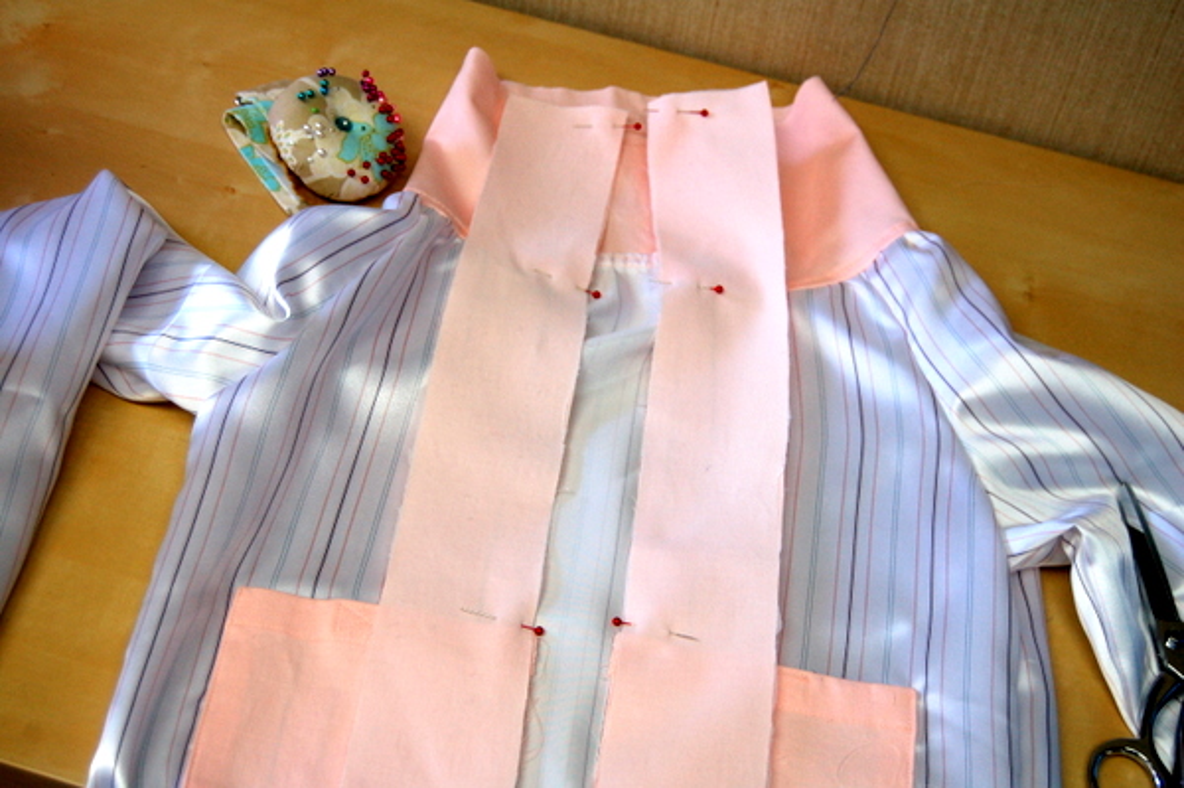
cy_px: 394
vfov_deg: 23.7
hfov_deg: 35.1
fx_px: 1873
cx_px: 592
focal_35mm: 57
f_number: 4.8
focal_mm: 38
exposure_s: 1/80
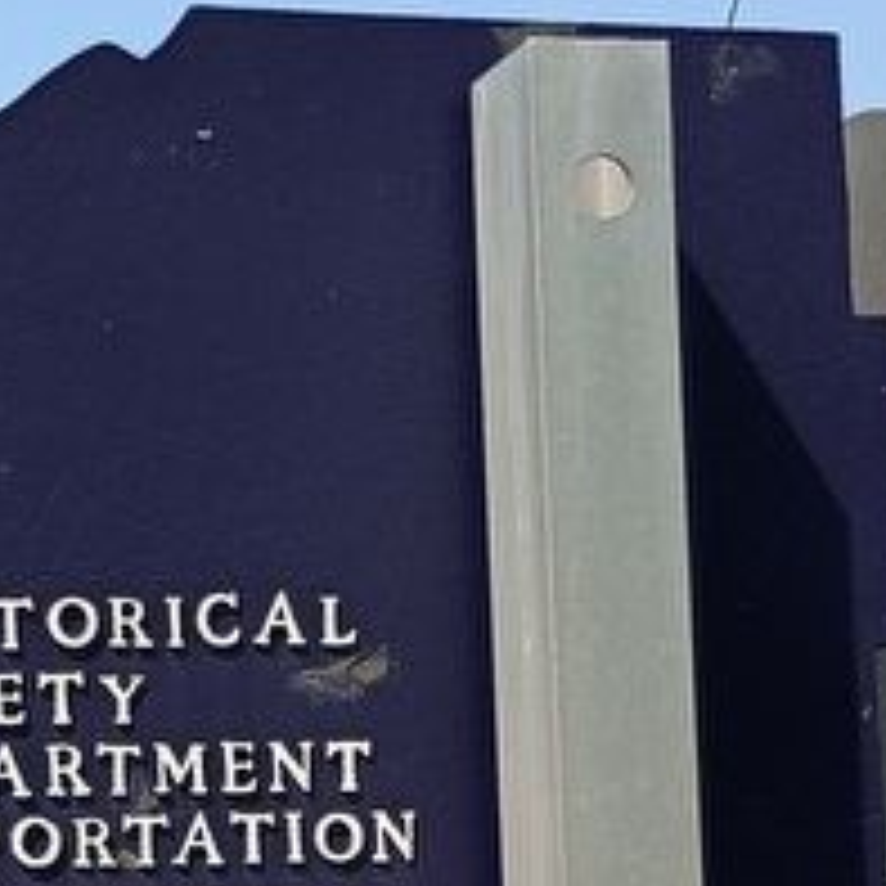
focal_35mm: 104
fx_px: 3012
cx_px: -126
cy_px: 980
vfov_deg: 16.2
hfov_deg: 16.2
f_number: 1.8
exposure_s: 1/830
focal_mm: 4.27
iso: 101
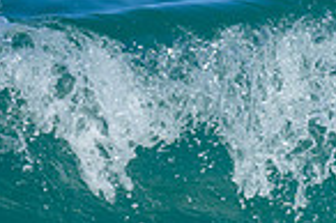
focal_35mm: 4377
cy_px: 240
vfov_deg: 0.3
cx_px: 498
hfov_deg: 0.5
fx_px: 40806
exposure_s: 1/2000
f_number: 6.3
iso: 200
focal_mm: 800
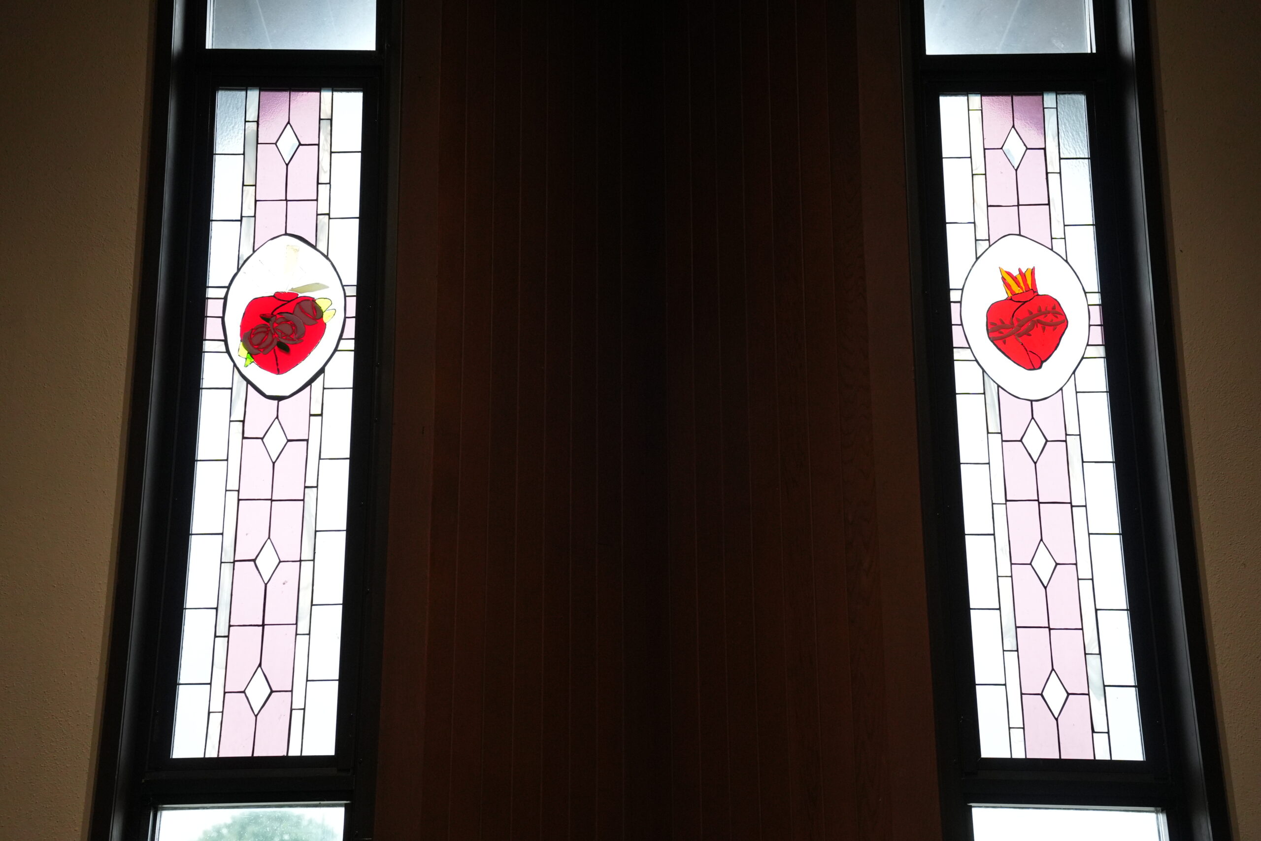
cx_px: 630
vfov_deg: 22.6
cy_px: 420
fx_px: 2102
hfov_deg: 33.4
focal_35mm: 60
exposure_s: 1/160
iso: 1600
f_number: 4
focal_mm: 40
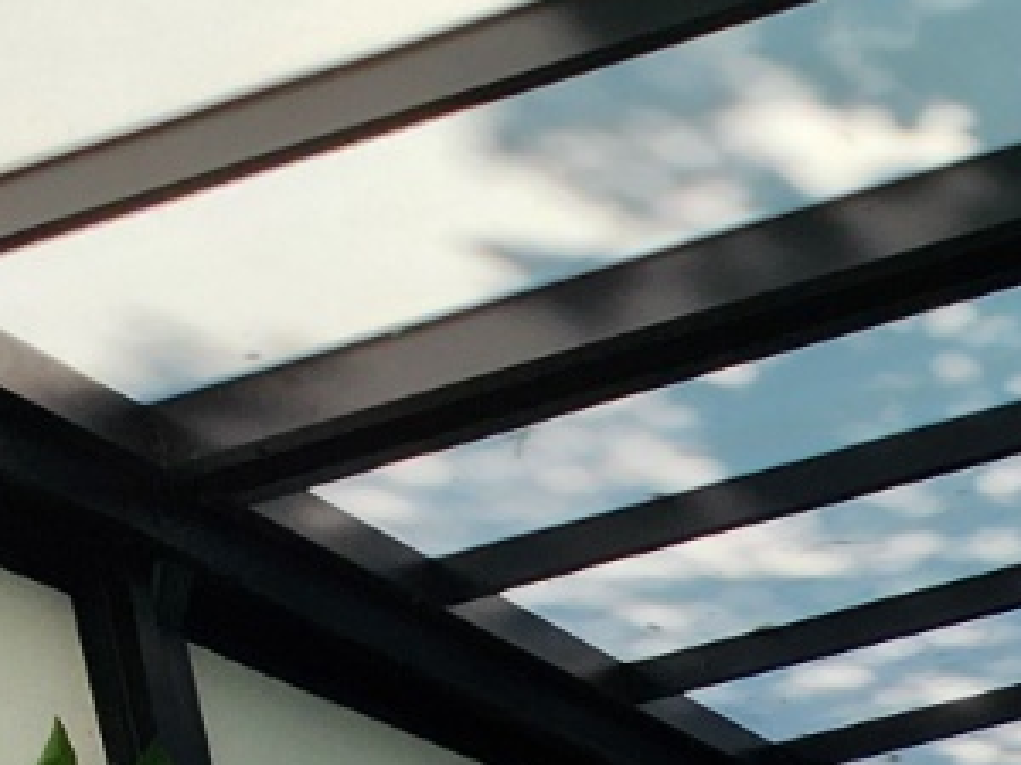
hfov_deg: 22.9
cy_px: 1882
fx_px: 1917
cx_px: 1613
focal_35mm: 65
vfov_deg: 14.2
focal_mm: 2.2
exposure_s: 1/696
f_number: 2.2
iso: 50
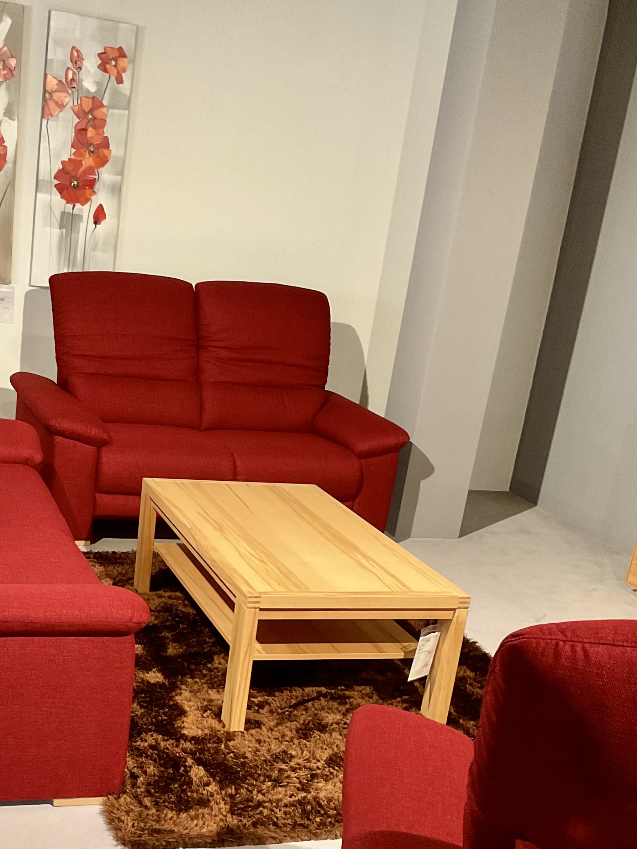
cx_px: 217
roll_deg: -7.9
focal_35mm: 49
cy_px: 655
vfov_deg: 37.8
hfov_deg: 29.5
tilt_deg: -20.2
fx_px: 1202
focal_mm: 3
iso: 250
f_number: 1.8
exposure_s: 1/50
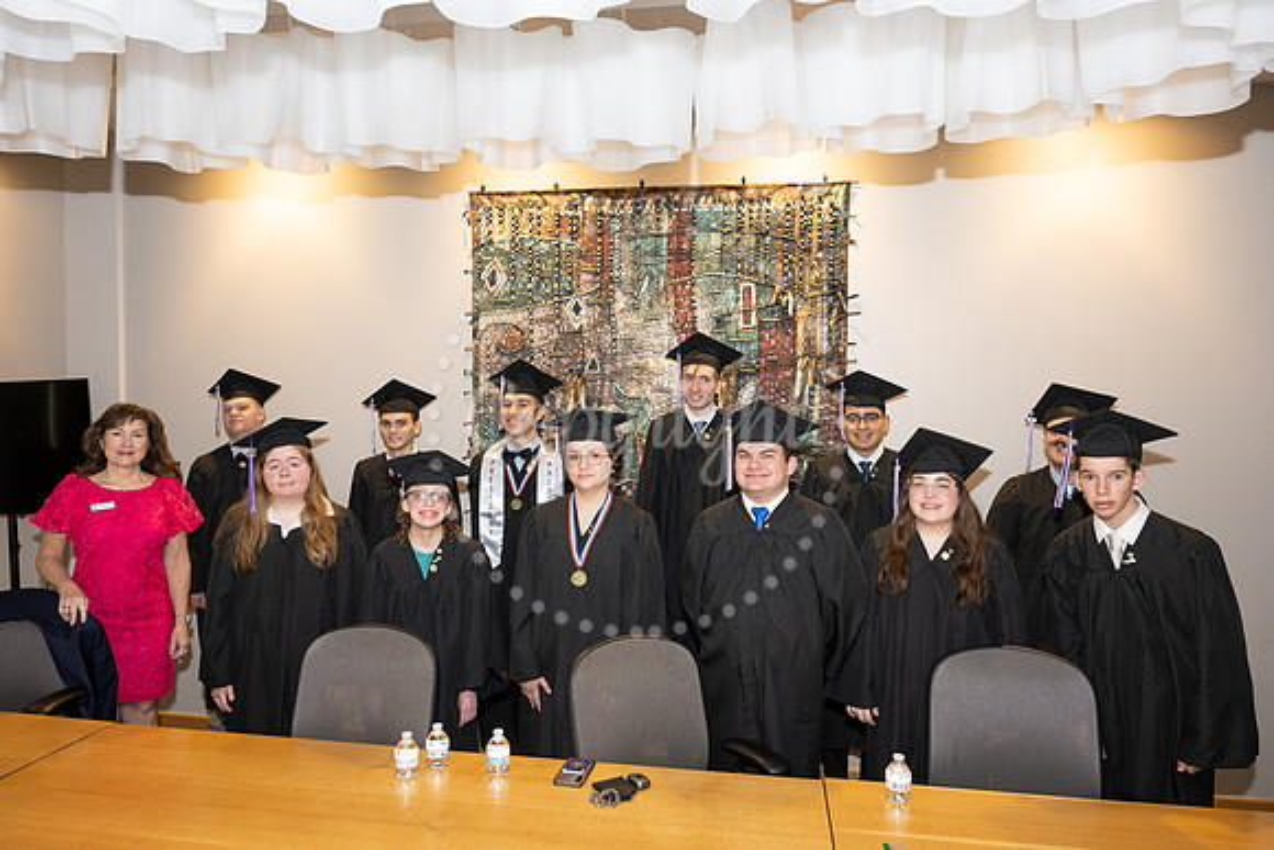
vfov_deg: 50.9
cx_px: 619
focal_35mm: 25
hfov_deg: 71.0
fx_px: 893
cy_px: 426
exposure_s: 1/125
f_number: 5
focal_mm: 24
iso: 800
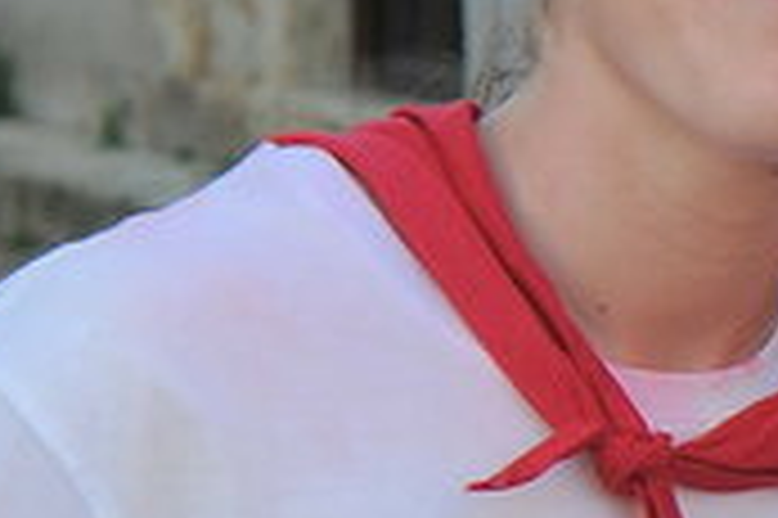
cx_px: 2042
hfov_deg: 5.3
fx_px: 8022
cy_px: 200
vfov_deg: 3.7
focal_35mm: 372
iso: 200
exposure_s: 1/125
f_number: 5
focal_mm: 35
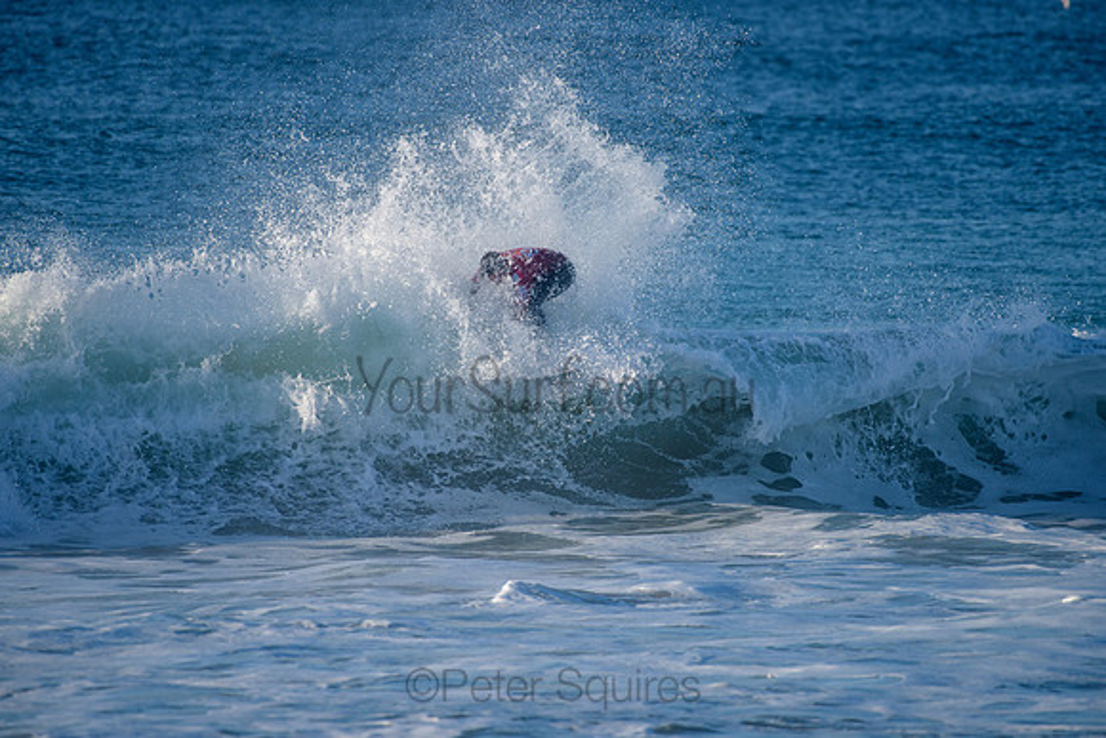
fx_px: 16583
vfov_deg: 2.5
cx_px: 555
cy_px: 351
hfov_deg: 3.8
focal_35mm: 540
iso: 360
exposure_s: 1/2000
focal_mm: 500
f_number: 5.6
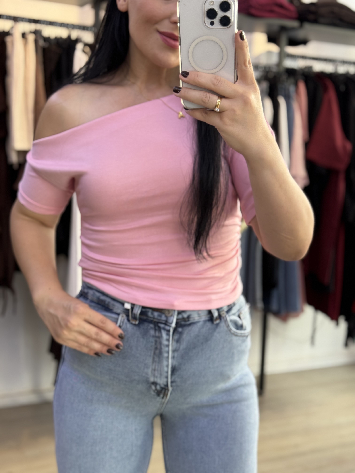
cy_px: 236
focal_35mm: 48
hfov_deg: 30.3
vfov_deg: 39.7
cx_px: 178
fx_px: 656
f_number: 1.78
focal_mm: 6.76
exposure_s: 1/100
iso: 64
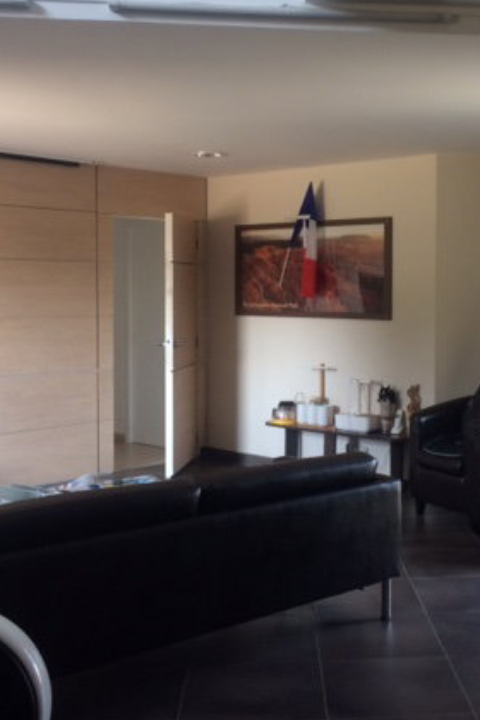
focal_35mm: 46
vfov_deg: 42.7
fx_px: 920
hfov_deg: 28.8
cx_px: 365
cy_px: 319
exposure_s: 1/33
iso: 50
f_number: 2.2
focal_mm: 4.15
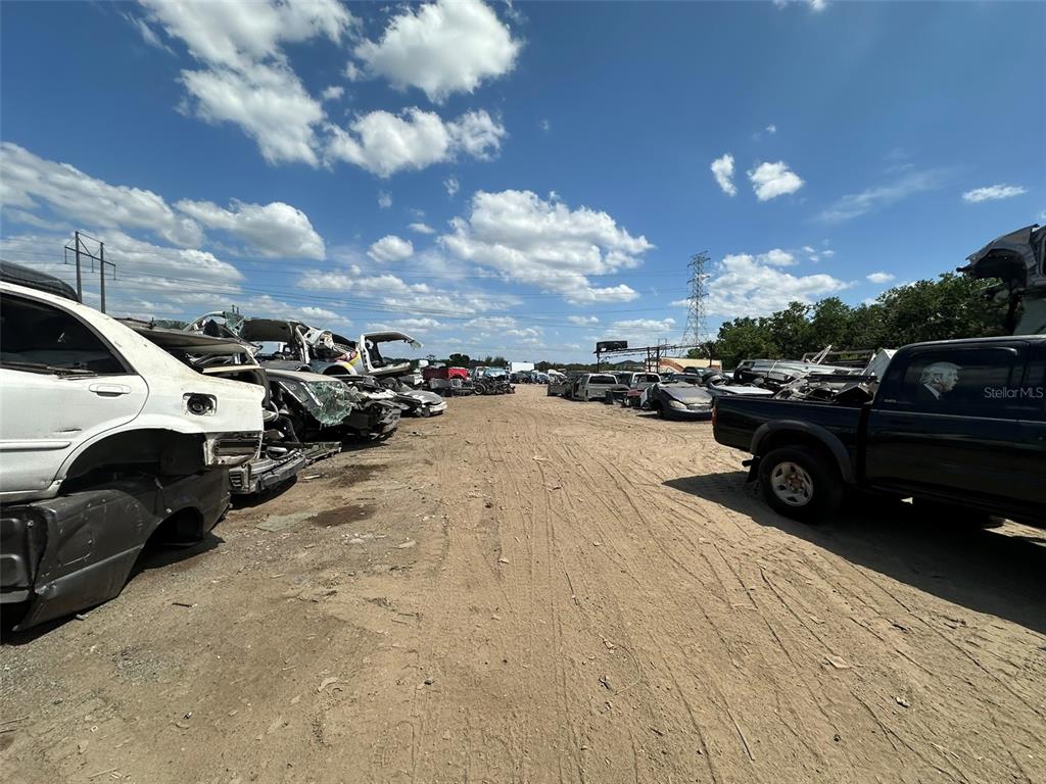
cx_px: 523
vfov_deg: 85.7
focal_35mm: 14
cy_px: 392
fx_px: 423
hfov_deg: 102.1
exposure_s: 1/3401
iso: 40
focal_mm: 2.22
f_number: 2.2
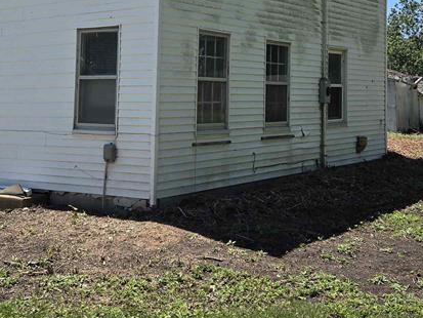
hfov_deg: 33.8
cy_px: 44
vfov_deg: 25.0
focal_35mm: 57
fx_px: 697
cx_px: 213
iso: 80
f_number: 1.8
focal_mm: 5.4
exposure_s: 1/4460
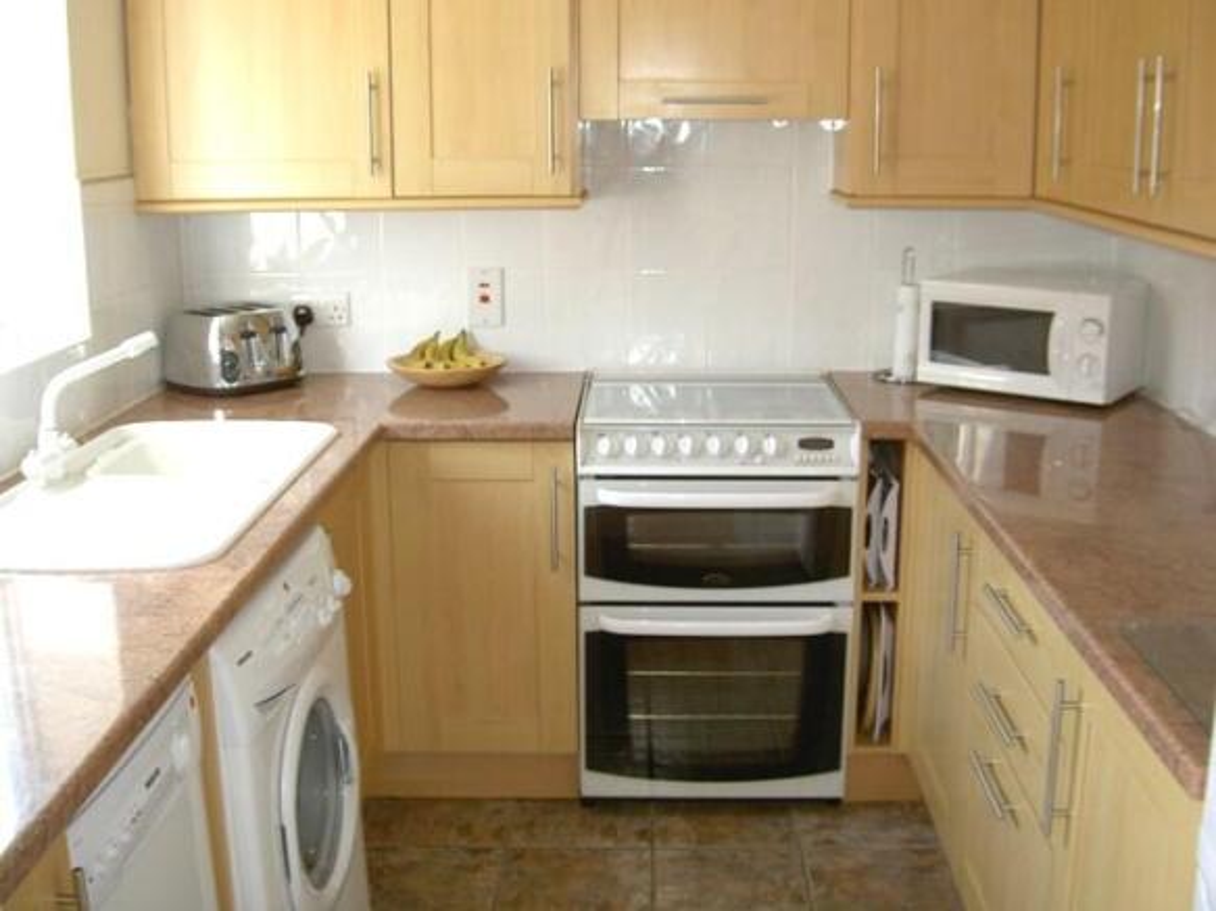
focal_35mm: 39
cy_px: 456
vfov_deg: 36.8
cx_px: 608
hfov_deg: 47.9
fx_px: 1370
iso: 50
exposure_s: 1/30
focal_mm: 8
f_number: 2.8
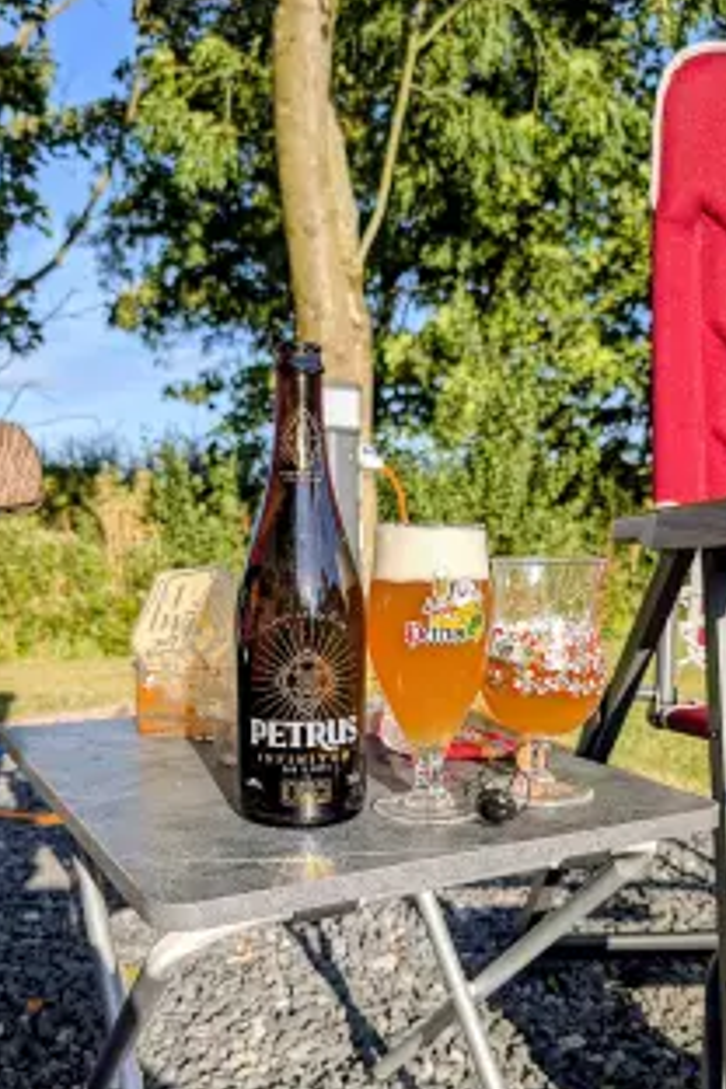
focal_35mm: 32
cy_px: 684
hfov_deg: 41.1
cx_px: 386
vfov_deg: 58.0
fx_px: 968
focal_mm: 6.9
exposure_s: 1/1116
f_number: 1.68
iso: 19
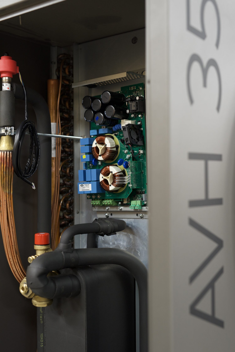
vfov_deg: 39.6
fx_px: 489
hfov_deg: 27.0
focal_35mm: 50
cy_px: 176
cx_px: 118
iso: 500
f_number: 2.8
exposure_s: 1/30
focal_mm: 50
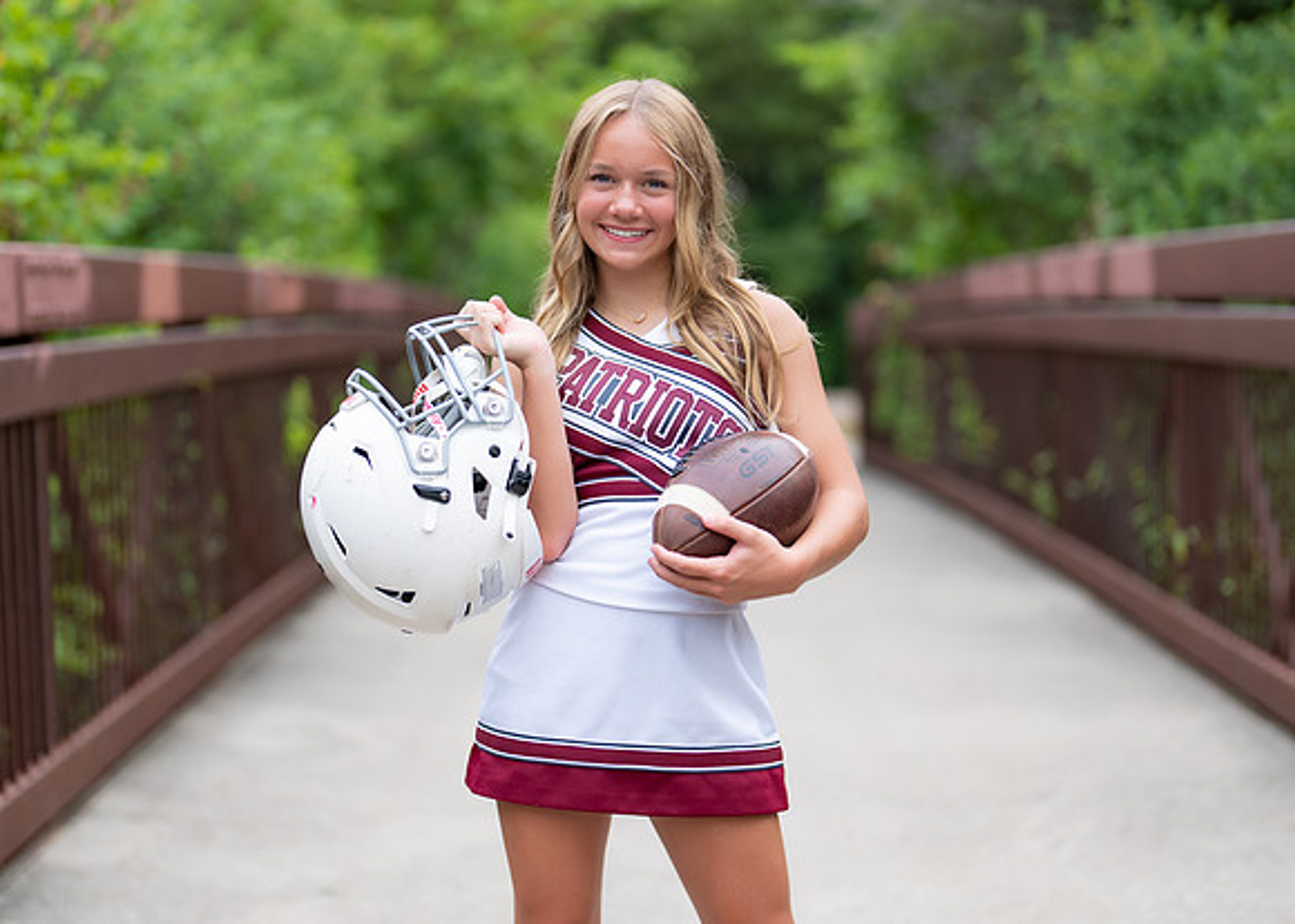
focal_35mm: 67
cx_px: 687
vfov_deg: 21.4
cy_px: 440
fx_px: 2450
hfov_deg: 29.6
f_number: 1.2
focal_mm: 50
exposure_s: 1/400
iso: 100
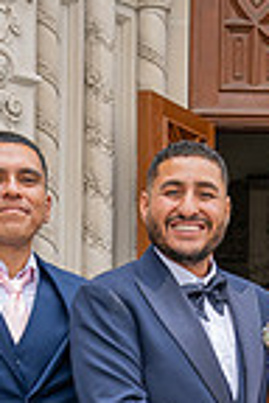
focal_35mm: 138
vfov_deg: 14.0
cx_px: 276
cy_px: 579
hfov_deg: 9.9
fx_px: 1547
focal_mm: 29.5
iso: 200
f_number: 5.6
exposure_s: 1/200
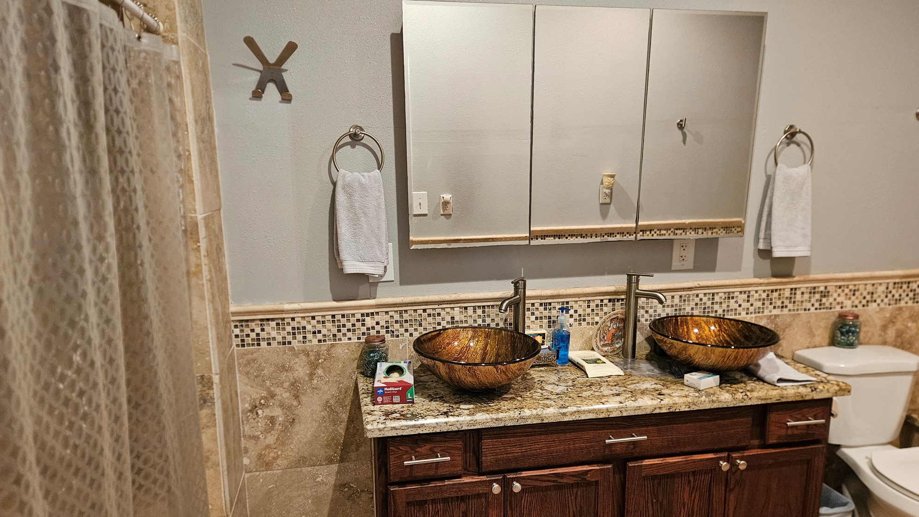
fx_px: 634
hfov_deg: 71.9
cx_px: 472
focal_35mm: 26
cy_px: 306
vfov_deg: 44.2
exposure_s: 1/60
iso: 640
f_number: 1.8
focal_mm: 5.4
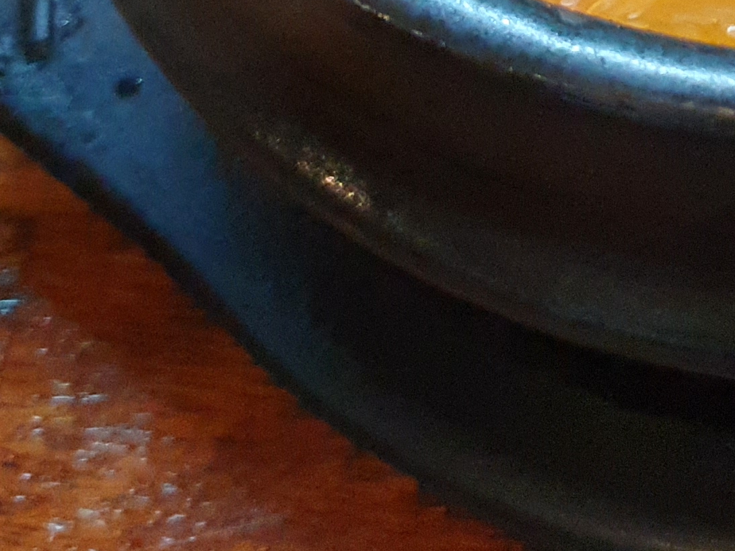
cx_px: 958
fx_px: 2038
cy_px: -213
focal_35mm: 96
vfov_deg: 14.6
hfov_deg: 18.9
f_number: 1.5
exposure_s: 1/120
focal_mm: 4.32
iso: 400
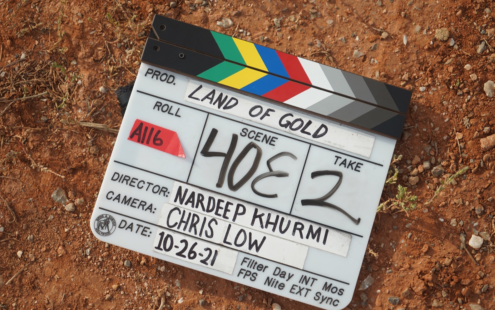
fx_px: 971
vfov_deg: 18.1
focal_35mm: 72
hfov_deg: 28.6
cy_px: 153
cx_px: 250
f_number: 5.6
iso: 100
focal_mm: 70
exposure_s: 1/125
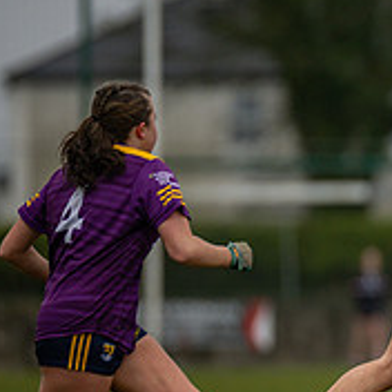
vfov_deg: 2.1
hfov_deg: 2.1
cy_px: 331
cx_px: 579
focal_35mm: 839
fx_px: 10749
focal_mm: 300
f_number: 2.8
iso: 360
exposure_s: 1/1000
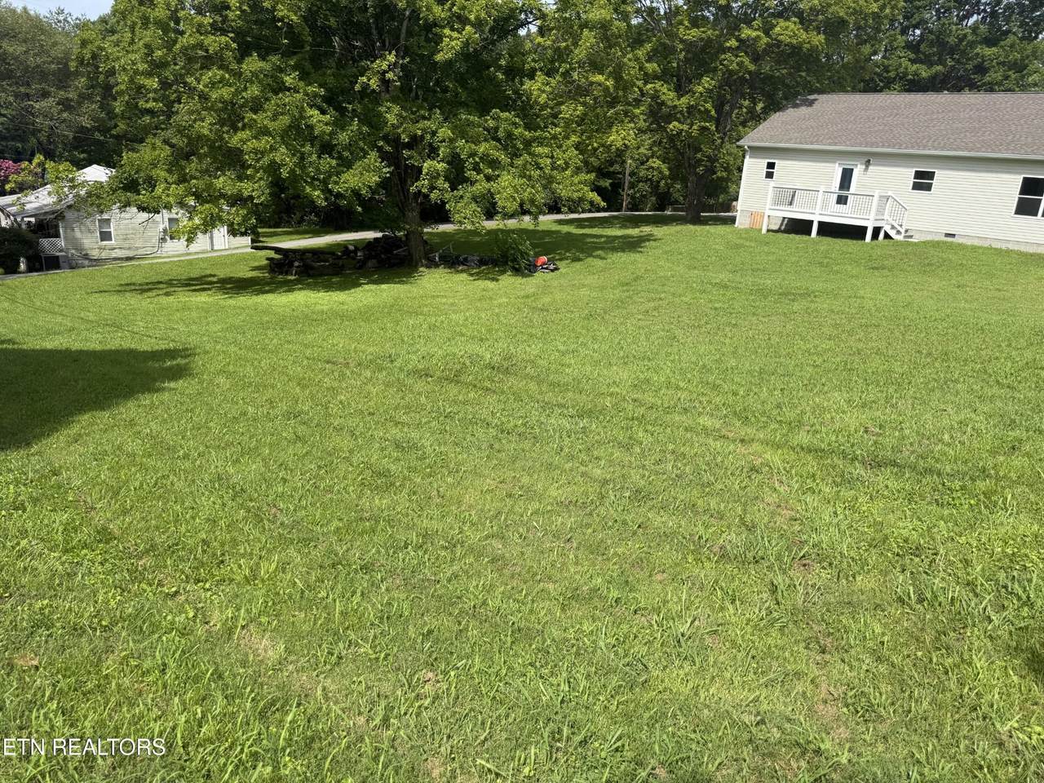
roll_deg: -4.7
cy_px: 392
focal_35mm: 24
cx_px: 522
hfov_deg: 71.6
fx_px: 724
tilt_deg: -16.2
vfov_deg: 56.8
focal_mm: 6.76
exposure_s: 1/3145
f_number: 1.78
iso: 80
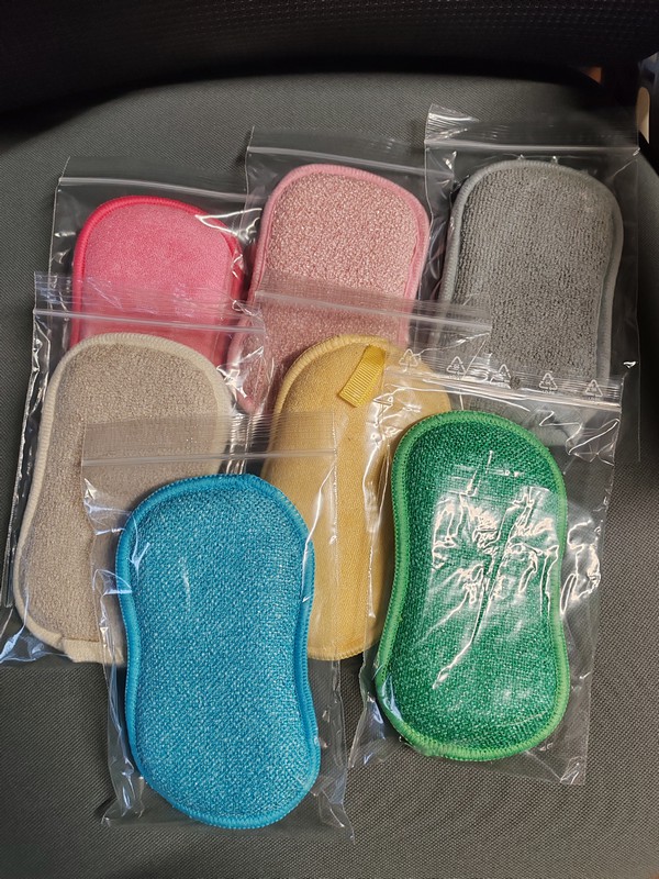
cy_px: 440
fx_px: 685
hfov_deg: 51.4
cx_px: 330
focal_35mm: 27
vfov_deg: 65.3
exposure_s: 1/50
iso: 800
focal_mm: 6.12
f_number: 1.9
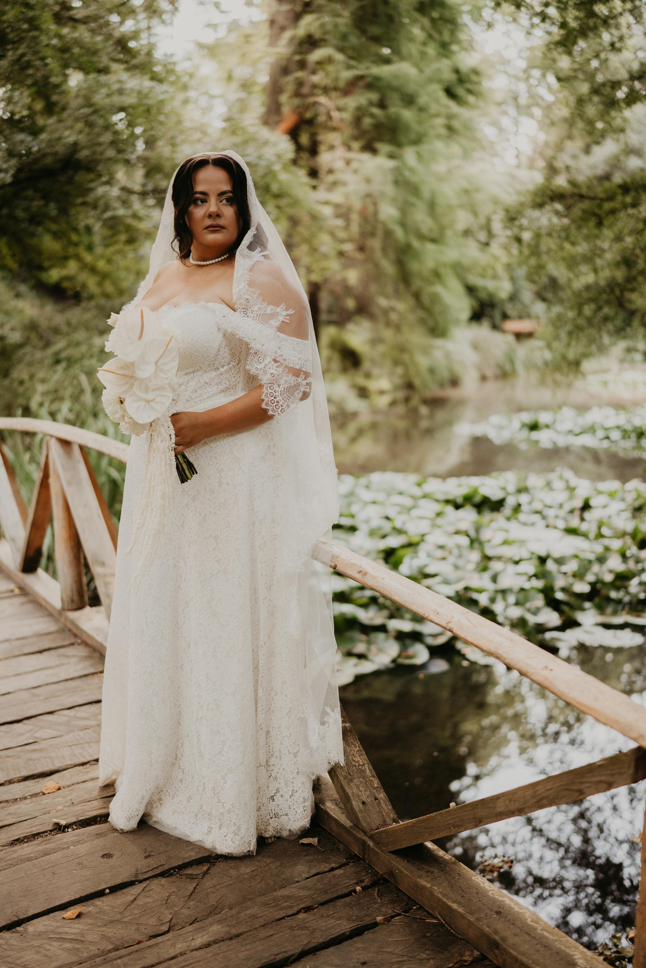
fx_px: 942
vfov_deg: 54.4
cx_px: 323
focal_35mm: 35
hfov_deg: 37.9
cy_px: 484
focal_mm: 35
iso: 400
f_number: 1.4
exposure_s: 1/500
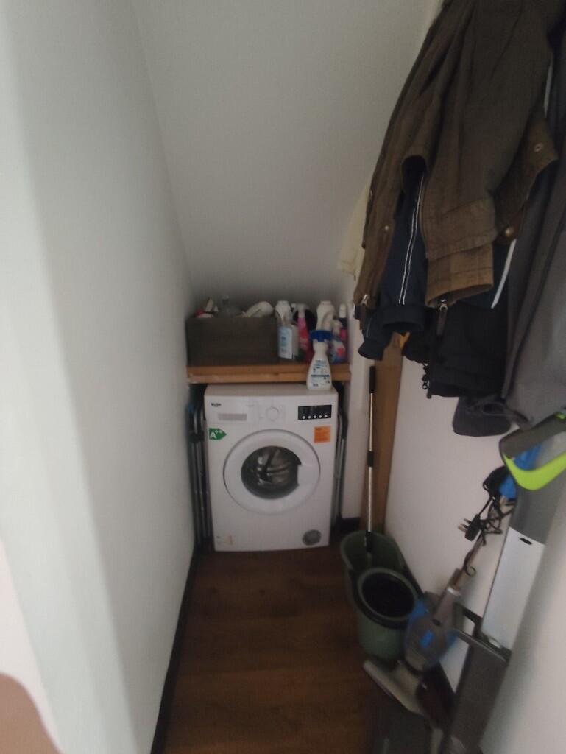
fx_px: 349
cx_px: 283
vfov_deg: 94.5
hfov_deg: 78.2
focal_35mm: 16
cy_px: 377
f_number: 2.2
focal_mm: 1.65
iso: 1250
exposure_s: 1/16.7
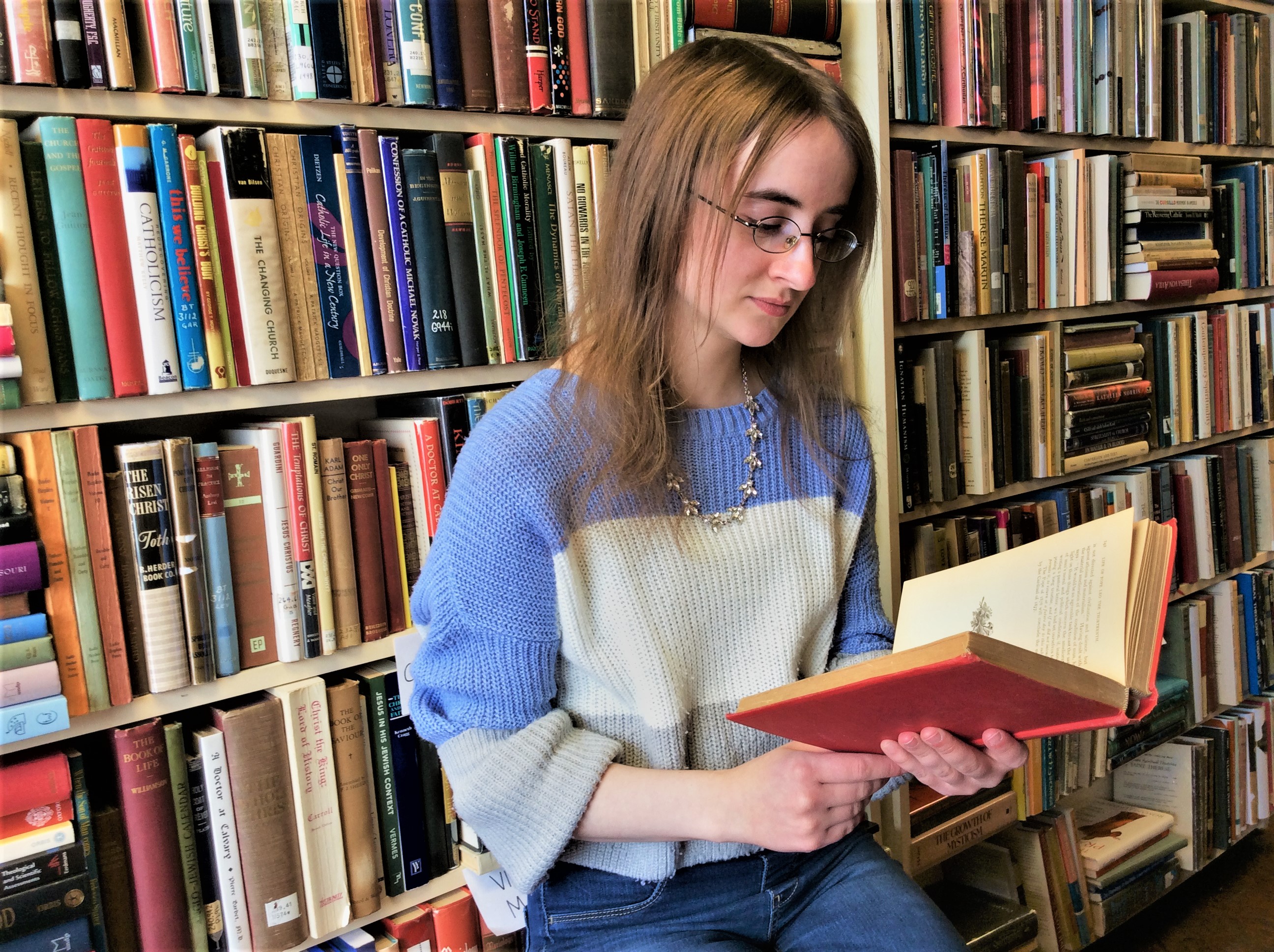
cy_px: 476
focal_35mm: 32
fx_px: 1176
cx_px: 637
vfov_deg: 44.1
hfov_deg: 56.9
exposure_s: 1/24
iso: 32
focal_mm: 3.3
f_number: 2.4
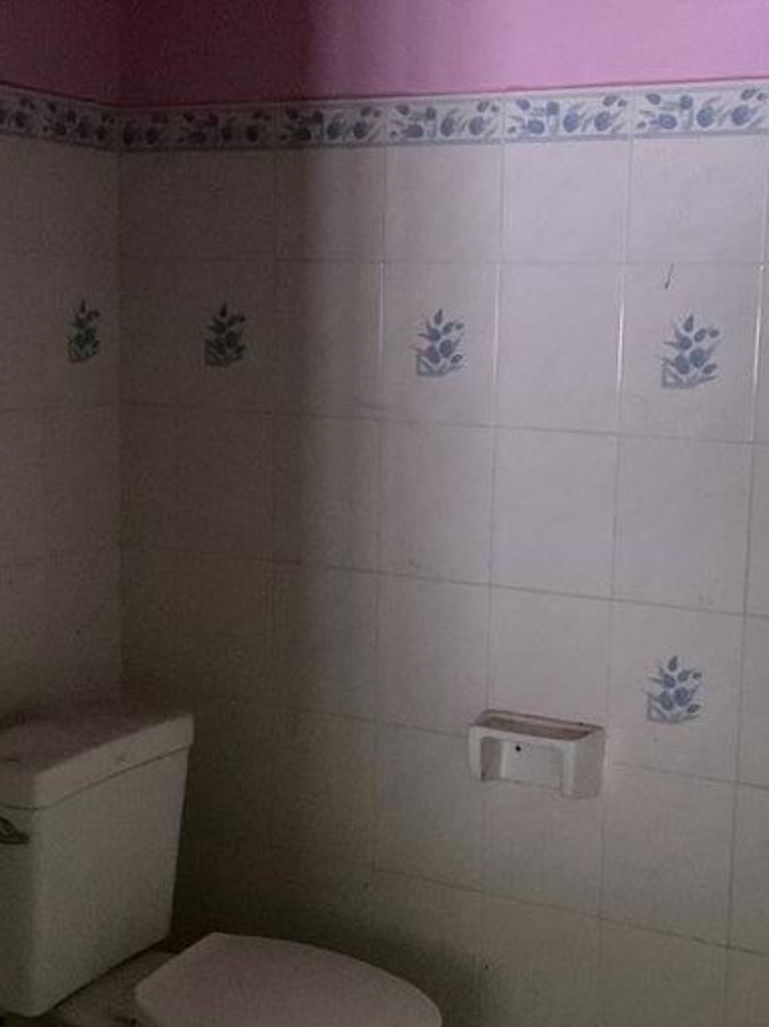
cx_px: 381
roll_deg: -1.7
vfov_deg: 36.2
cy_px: 522
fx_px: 1571
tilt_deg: -7.5
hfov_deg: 27.5
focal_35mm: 53
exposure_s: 1/30
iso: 500
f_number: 1.8
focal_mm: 3
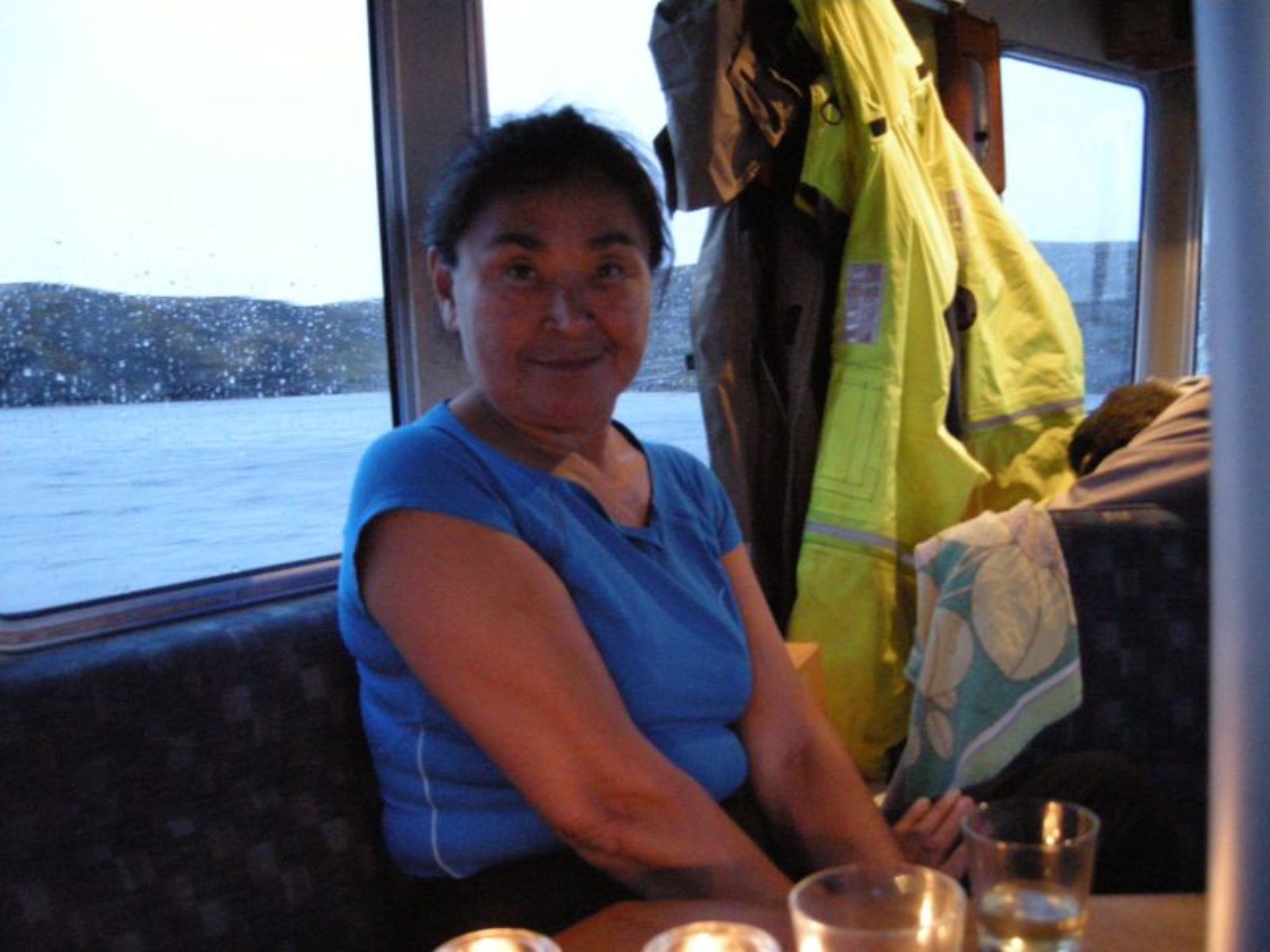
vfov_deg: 40.7
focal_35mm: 35
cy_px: 476
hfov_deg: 52.6
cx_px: 635
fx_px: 1284
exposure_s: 1/2.3
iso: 800
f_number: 2.7
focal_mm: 7.5
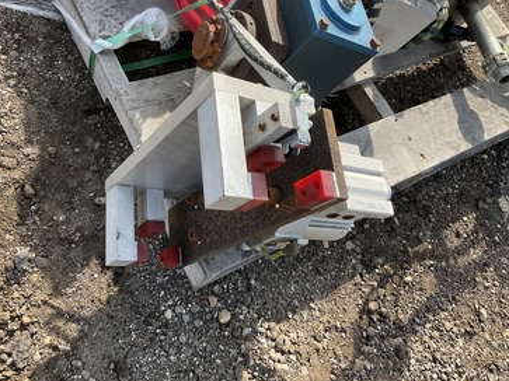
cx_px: 230
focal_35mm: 32
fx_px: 470
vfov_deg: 44.1
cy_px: 175
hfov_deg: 56.7
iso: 25
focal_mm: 3
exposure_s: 1/519
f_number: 1.8
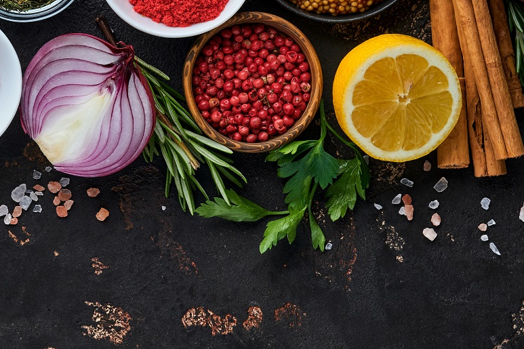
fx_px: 2372
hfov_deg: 12.6
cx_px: 131
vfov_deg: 8.4
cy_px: 193
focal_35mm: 163
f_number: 9
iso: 160
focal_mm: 60
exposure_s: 1/160
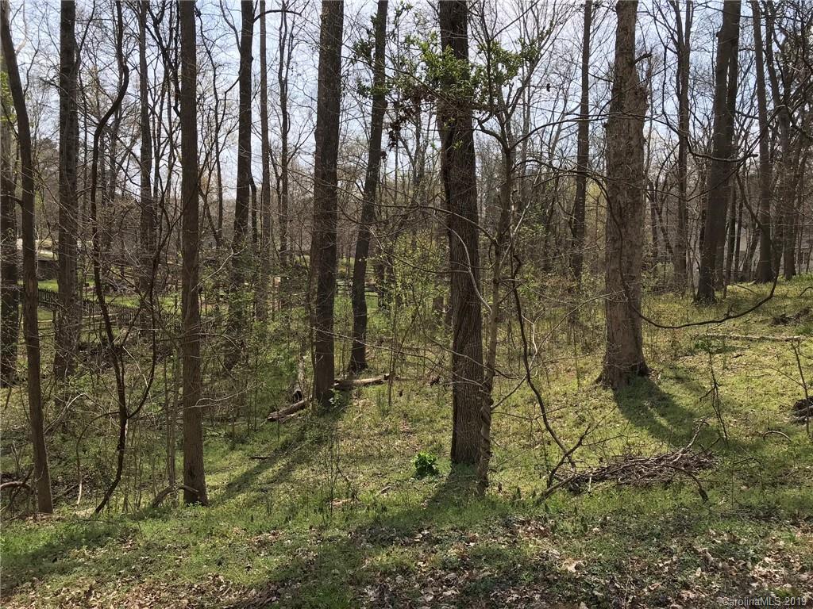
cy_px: 304
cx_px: 406
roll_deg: -1.3
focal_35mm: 28
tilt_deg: -1.9
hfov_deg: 63.4
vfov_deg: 49.7
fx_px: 658
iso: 20
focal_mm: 3.99
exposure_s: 1/1198
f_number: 1.8
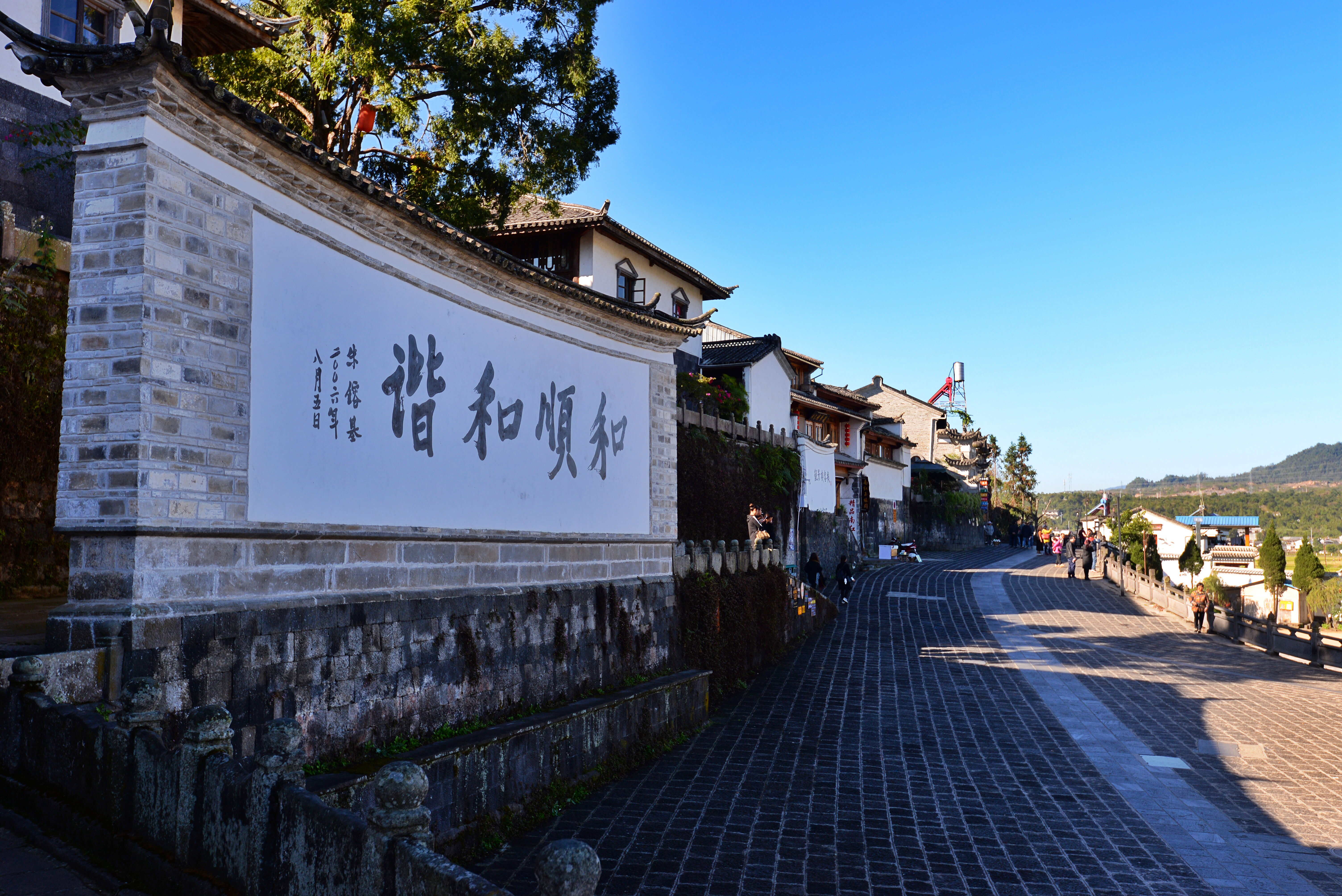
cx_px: 671
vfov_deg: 41.1
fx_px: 1193
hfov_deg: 58.7
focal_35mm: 32
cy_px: 448
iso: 200
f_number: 5.6
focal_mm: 32
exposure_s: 1/400
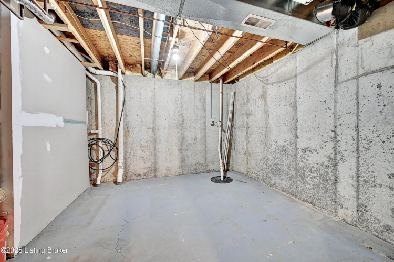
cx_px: 197
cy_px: 131
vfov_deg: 81.2
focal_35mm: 14
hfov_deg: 104.3
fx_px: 153
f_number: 8
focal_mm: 14
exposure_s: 1.6
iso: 250
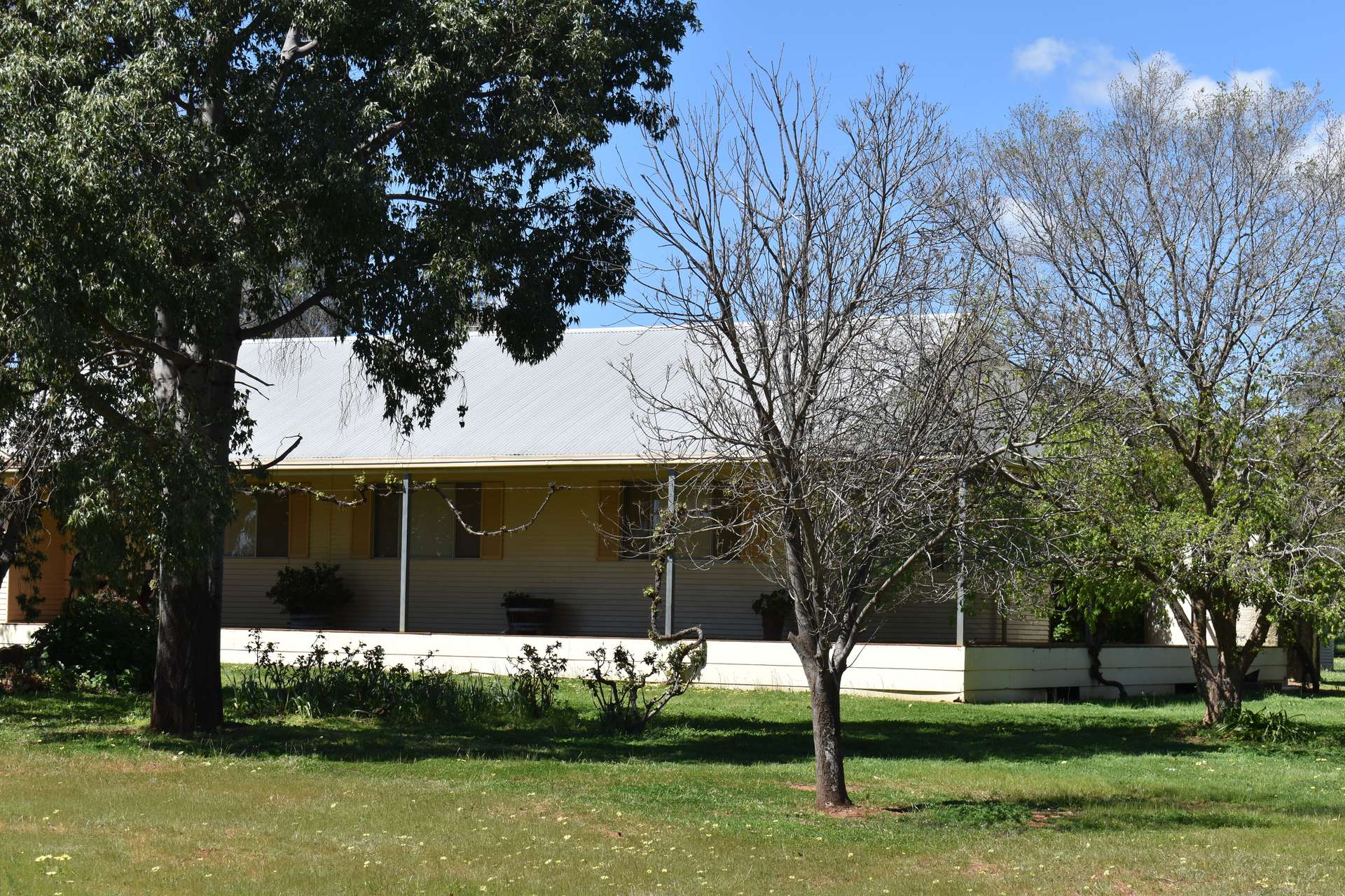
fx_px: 2690
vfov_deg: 18.9
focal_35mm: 72
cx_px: 672
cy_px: 448
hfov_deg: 28.1
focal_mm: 48
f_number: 9
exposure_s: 1/320
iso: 200
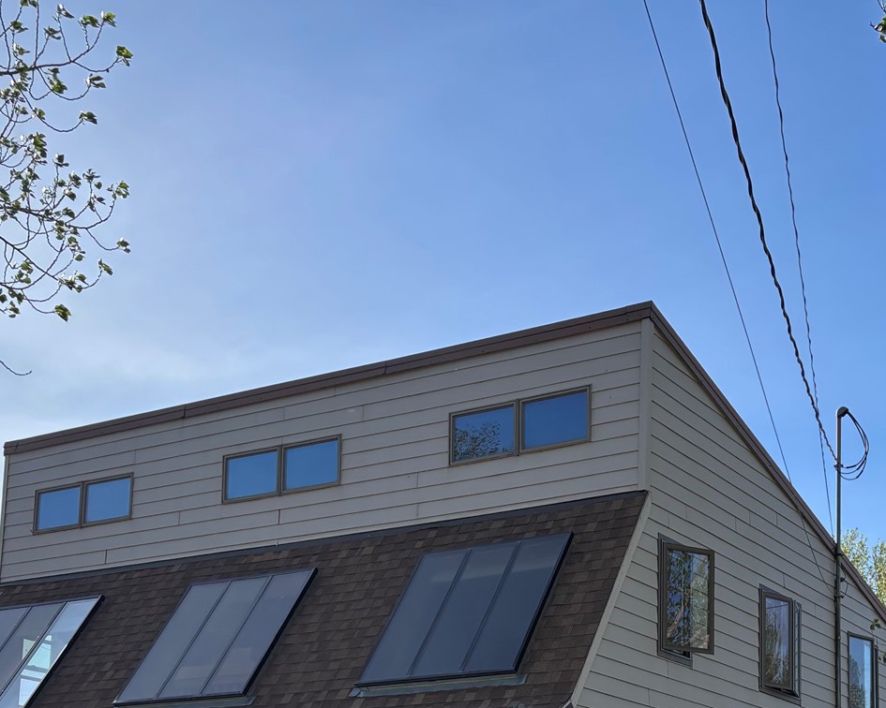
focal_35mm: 55
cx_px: 623
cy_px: 706
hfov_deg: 33.7
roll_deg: -2.3
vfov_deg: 26.2
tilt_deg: +7.9
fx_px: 1442
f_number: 1.6
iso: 50
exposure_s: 1/2933
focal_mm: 5.96
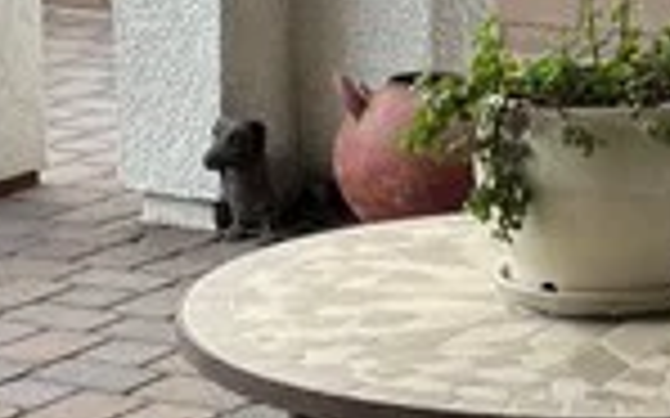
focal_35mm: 175
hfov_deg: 11.8
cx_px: -18
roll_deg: +1.9
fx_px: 3194
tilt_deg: -16.3
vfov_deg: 7.5
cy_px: 310
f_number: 1.78
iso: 64
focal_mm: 6.76
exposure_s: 1/250
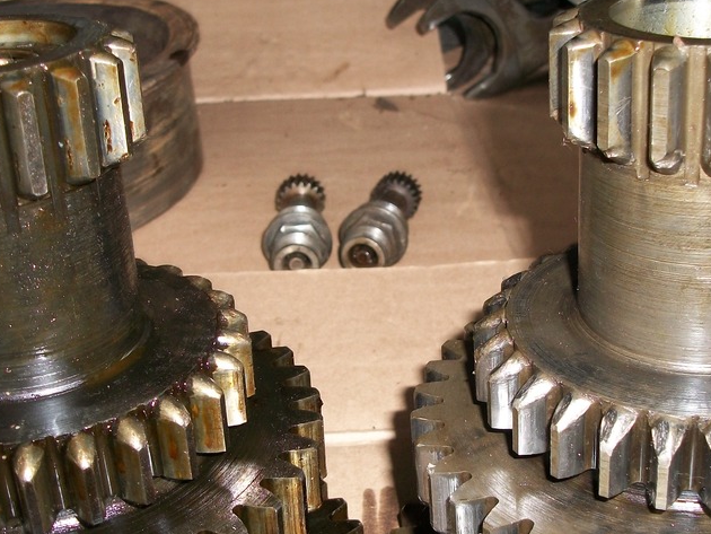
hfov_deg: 36.8
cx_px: 383
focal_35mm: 52
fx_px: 1068
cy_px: 283
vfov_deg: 28.0
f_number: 2.9
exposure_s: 1/30
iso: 80
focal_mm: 5.7
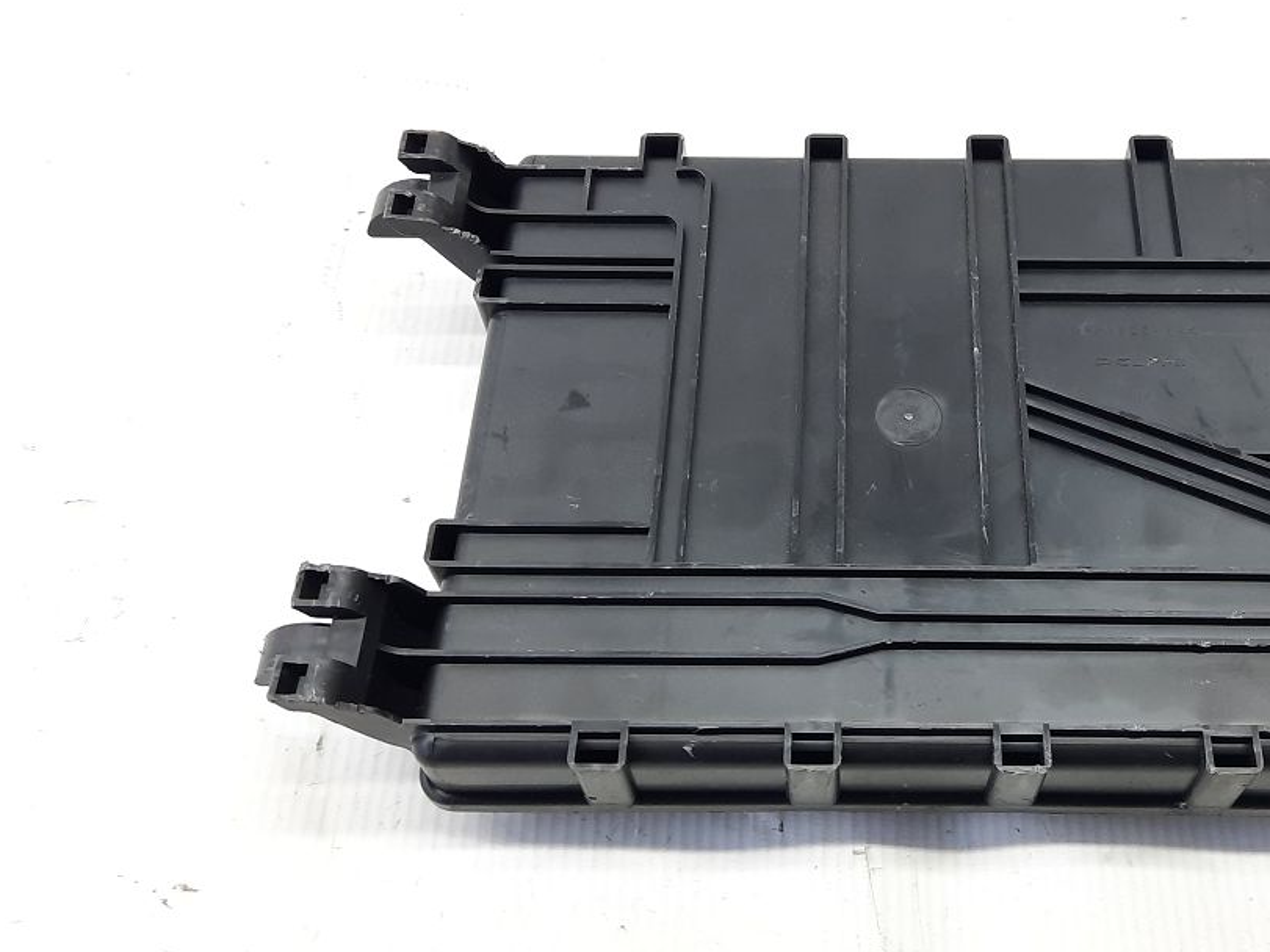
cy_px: 382
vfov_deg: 38.5
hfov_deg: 49.0
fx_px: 1357
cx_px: 882
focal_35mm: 37
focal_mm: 4.6
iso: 125
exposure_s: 1/50
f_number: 2
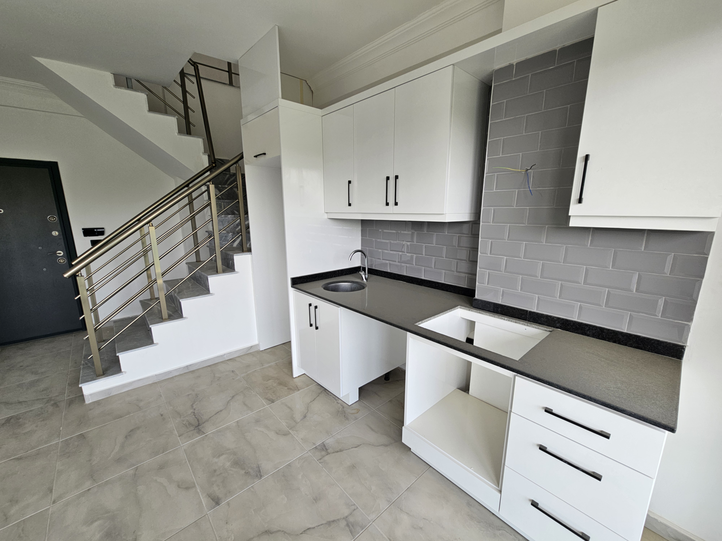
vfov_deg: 89.9
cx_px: 361
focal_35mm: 13
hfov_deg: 106.2
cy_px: 270
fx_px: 271
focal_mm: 2.2
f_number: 2.2
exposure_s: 1/168
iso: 50
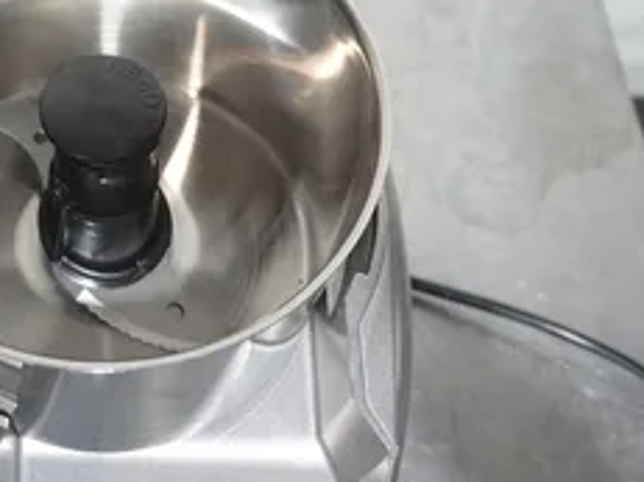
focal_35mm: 55
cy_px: 127
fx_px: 1023
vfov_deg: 26.2
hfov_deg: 33.9
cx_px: 125
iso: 1000
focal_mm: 12.25
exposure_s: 1/40
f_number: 3.5
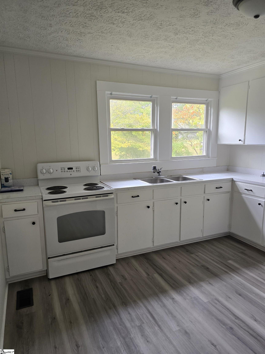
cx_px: 132
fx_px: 235
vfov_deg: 73.9
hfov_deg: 58.9
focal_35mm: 23
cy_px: 177
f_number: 1.7
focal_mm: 6.3
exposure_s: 1/180
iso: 160
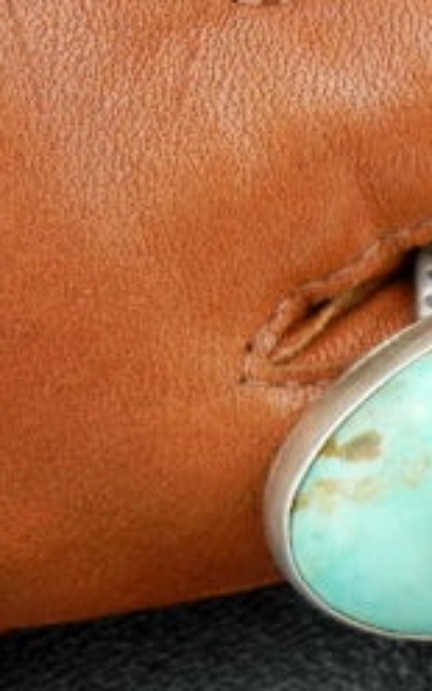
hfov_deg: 7.0
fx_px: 3504
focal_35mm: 186
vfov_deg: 11.2
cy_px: 513
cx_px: 577
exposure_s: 1/4.3
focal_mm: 12.2
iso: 200
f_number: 4.1
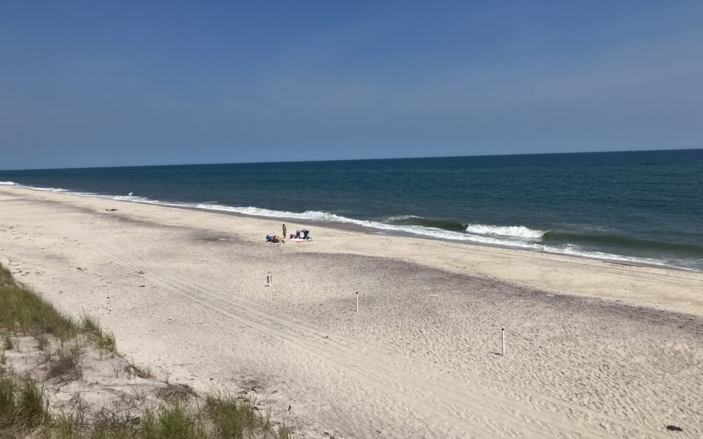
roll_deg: +3.4
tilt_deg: -2.6
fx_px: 575
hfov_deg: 62.9
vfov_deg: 41.8
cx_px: 353
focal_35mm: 30
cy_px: 193
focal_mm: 3.99
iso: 32
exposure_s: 1/4878
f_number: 1.8
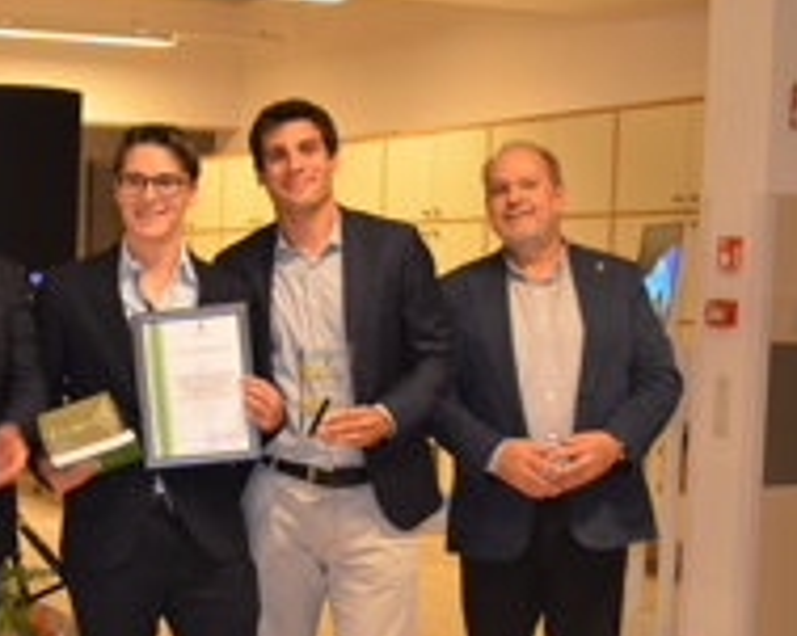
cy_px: 434
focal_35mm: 69
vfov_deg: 22.0
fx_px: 1627
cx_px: 36
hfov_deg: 26.3
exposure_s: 1/60
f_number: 4
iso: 2800
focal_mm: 24
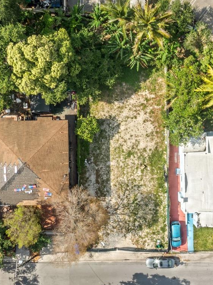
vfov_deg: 33.8
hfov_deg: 25.6
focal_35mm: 57
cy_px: 131
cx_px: 128
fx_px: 468
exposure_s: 1/60
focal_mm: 10.26
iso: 100
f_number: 11
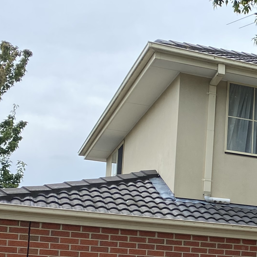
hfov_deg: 17.1
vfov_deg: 19.3
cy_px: 269
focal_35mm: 87
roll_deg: -1.1
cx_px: 435
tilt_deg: +3.6
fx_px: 731
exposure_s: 1/934
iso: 32
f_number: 1.8
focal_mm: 4.25
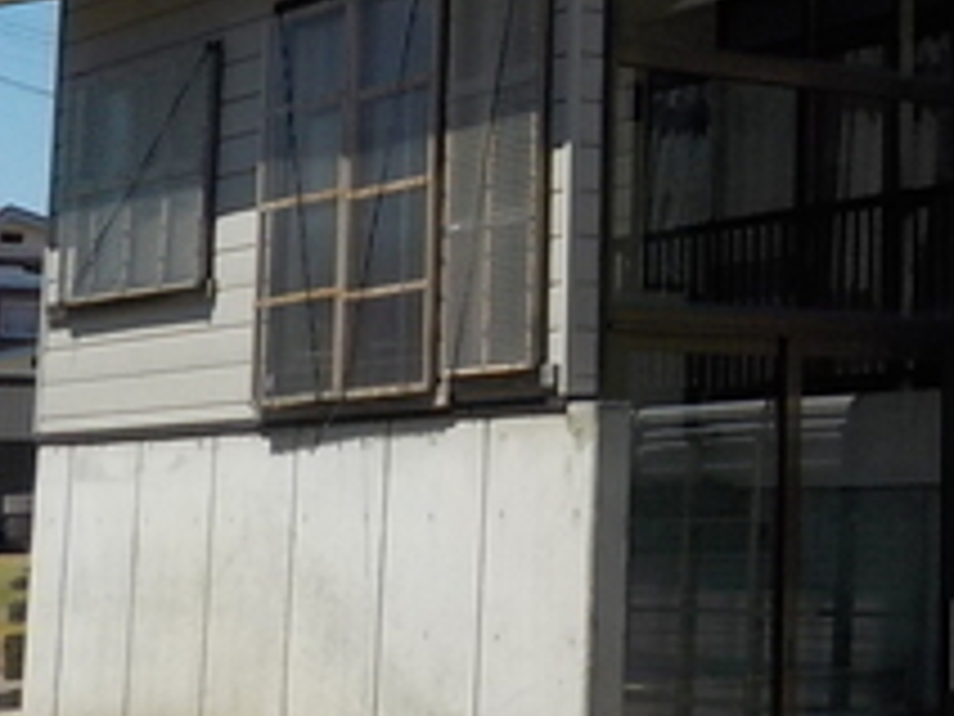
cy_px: 101
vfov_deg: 16.4
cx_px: 1318
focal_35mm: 89
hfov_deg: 19.8
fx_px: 2453
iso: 125
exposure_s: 1/1250
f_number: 3.3
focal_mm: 4.1
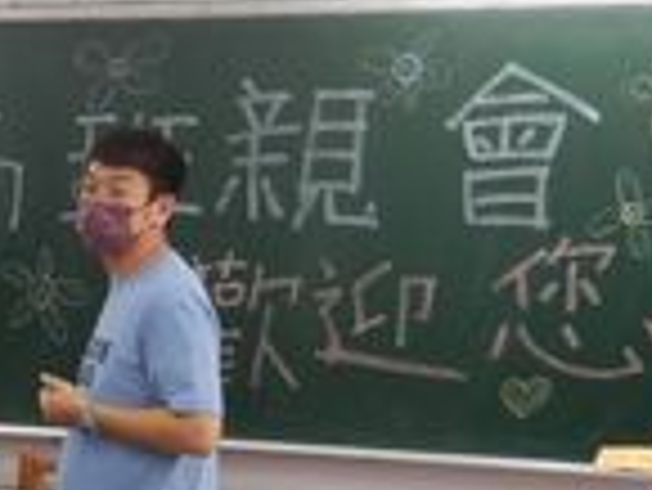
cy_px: 616
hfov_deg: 14.9
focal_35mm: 126
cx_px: -220
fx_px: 2375
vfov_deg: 11.5
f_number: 4
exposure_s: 1/30
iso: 200
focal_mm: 6.8
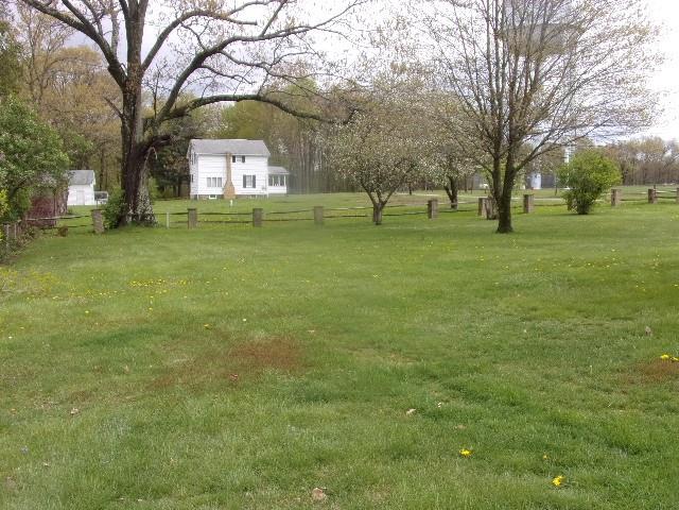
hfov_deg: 55.4
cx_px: 340
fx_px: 647
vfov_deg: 42.9
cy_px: 255
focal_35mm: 33
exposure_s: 1/450
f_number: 3.7
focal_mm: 5.9
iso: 80
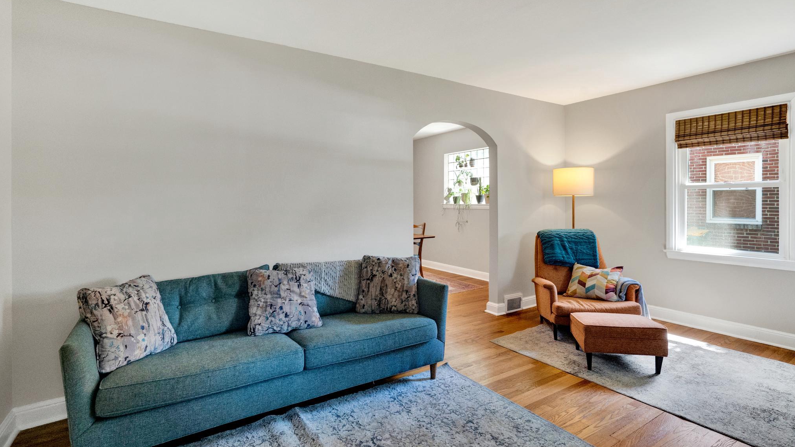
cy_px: 214
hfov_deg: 95.9
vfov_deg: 63.9
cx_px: 403
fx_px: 358
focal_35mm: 17
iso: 2500
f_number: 8
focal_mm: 16
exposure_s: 1/60
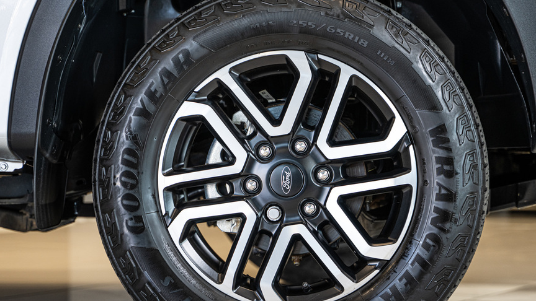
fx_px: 1322
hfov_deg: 22.9
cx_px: 286
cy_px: 181
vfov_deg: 13.0
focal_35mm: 93
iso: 640
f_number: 3.5
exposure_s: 1/125
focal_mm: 75
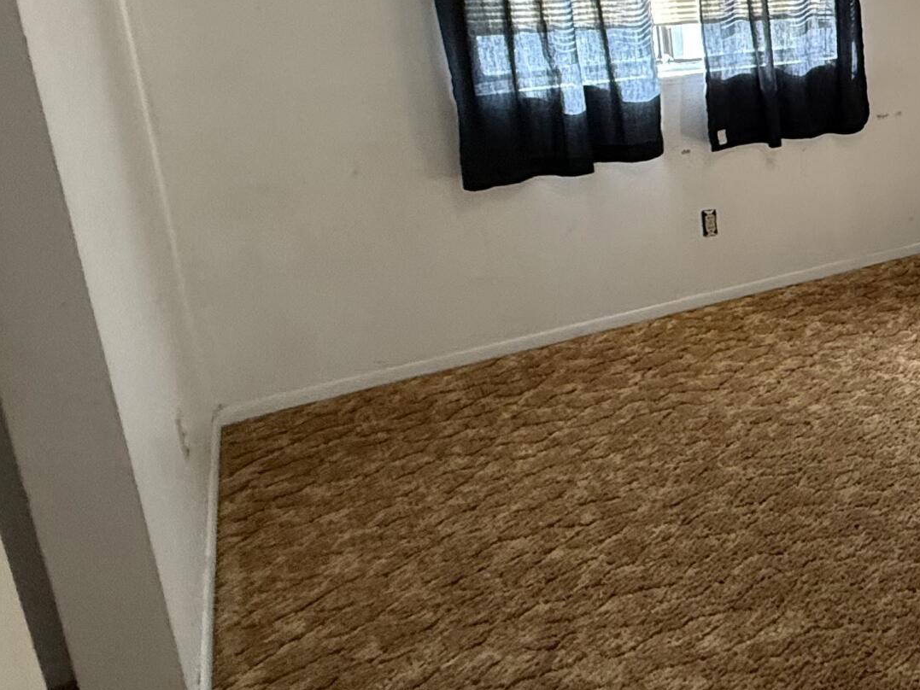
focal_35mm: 39
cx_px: 1130
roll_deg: +0.0
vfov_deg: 35.6
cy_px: 137
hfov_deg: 36.0
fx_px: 1037
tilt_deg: -12.4
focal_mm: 2.22
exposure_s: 1/60
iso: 200
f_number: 2.2
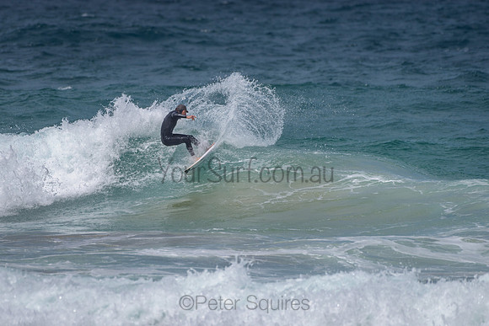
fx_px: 8333
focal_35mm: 613
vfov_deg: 2.2
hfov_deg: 3.4
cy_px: 140
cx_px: 200
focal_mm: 500
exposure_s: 1/2000
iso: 64
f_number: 5.6
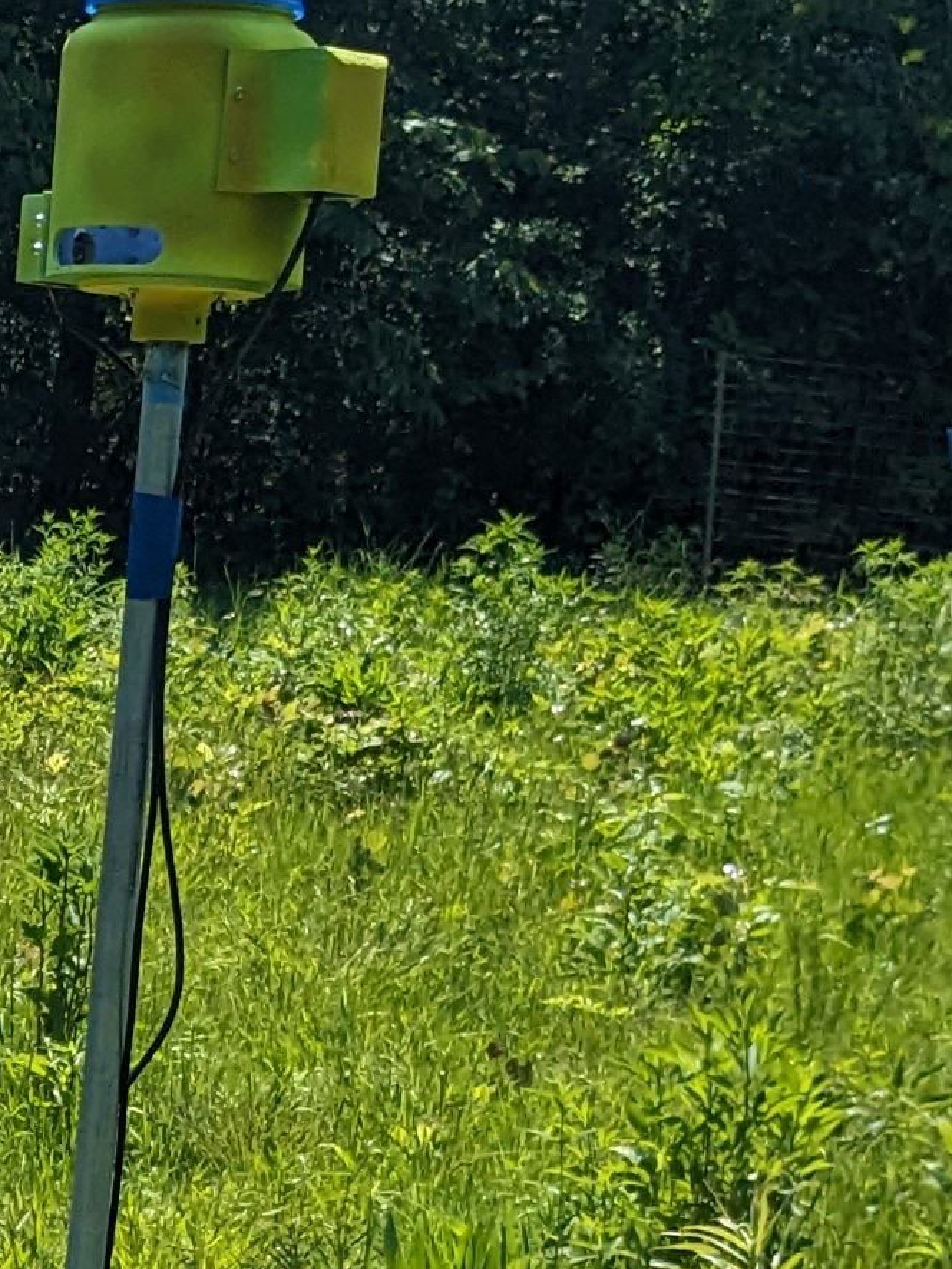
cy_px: 1638
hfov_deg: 11.3
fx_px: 4509
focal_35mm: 123
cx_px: -733
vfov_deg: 15.3
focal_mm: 4.38
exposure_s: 1/2336
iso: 47
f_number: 1.73
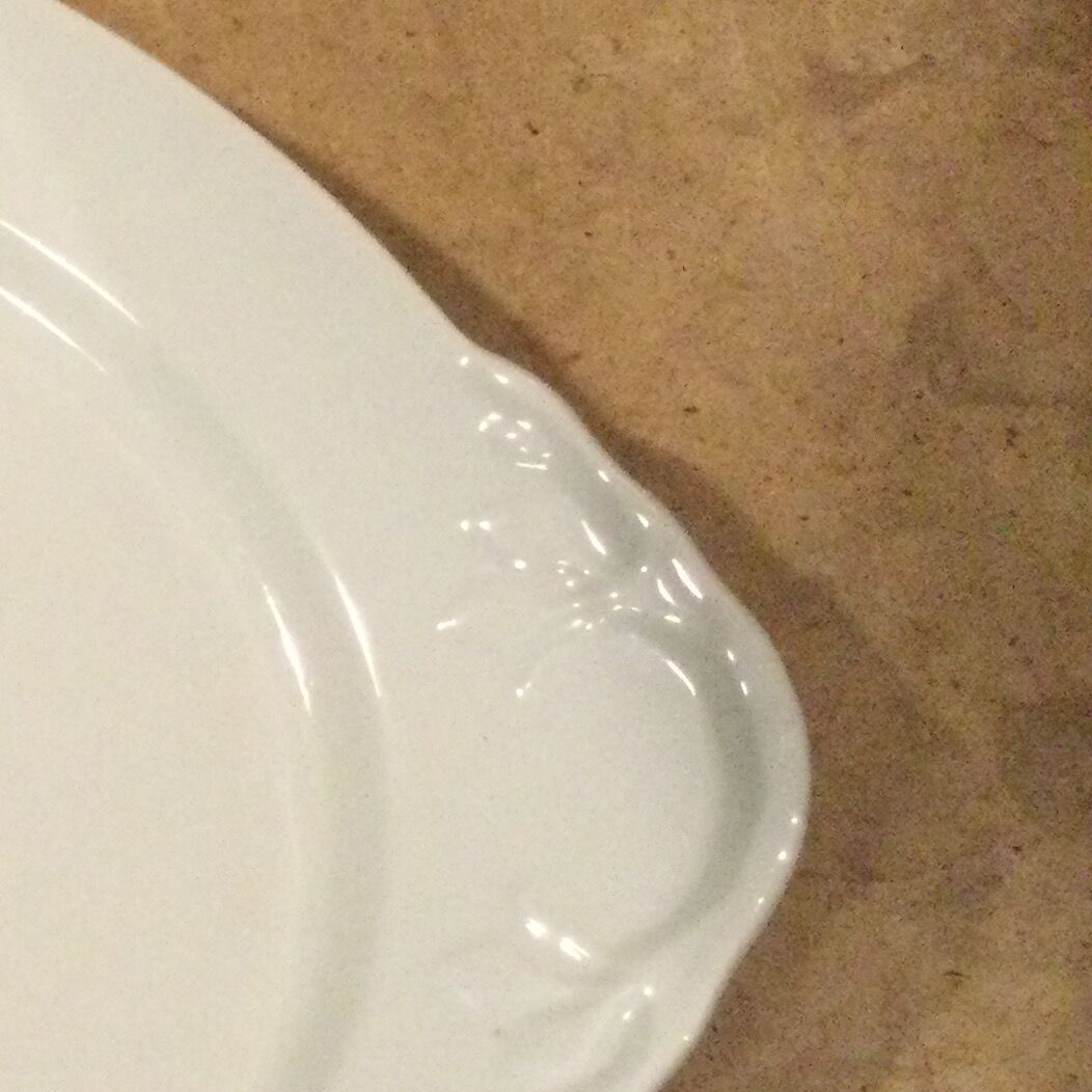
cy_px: 714
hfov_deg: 18.0
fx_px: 3034
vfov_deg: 20.3
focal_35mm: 85
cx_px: -598
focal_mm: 3.3
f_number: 2.4
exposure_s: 1/17
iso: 200
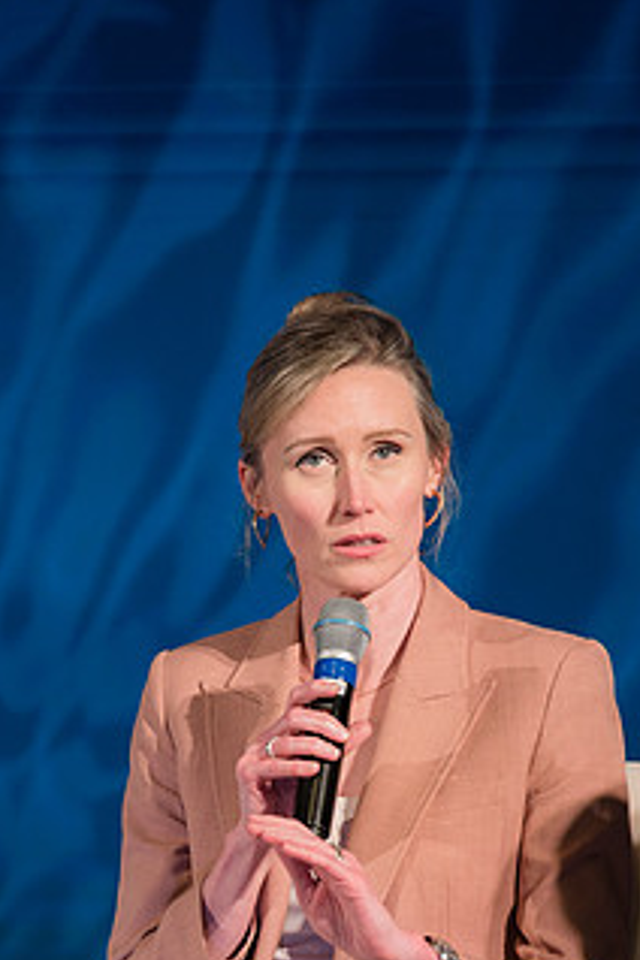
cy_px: 667
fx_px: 7546
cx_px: 299
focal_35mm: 283
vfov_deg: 7.3
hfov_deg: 4.9
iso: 250
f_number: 2.8
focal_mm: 200
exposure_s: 1/125
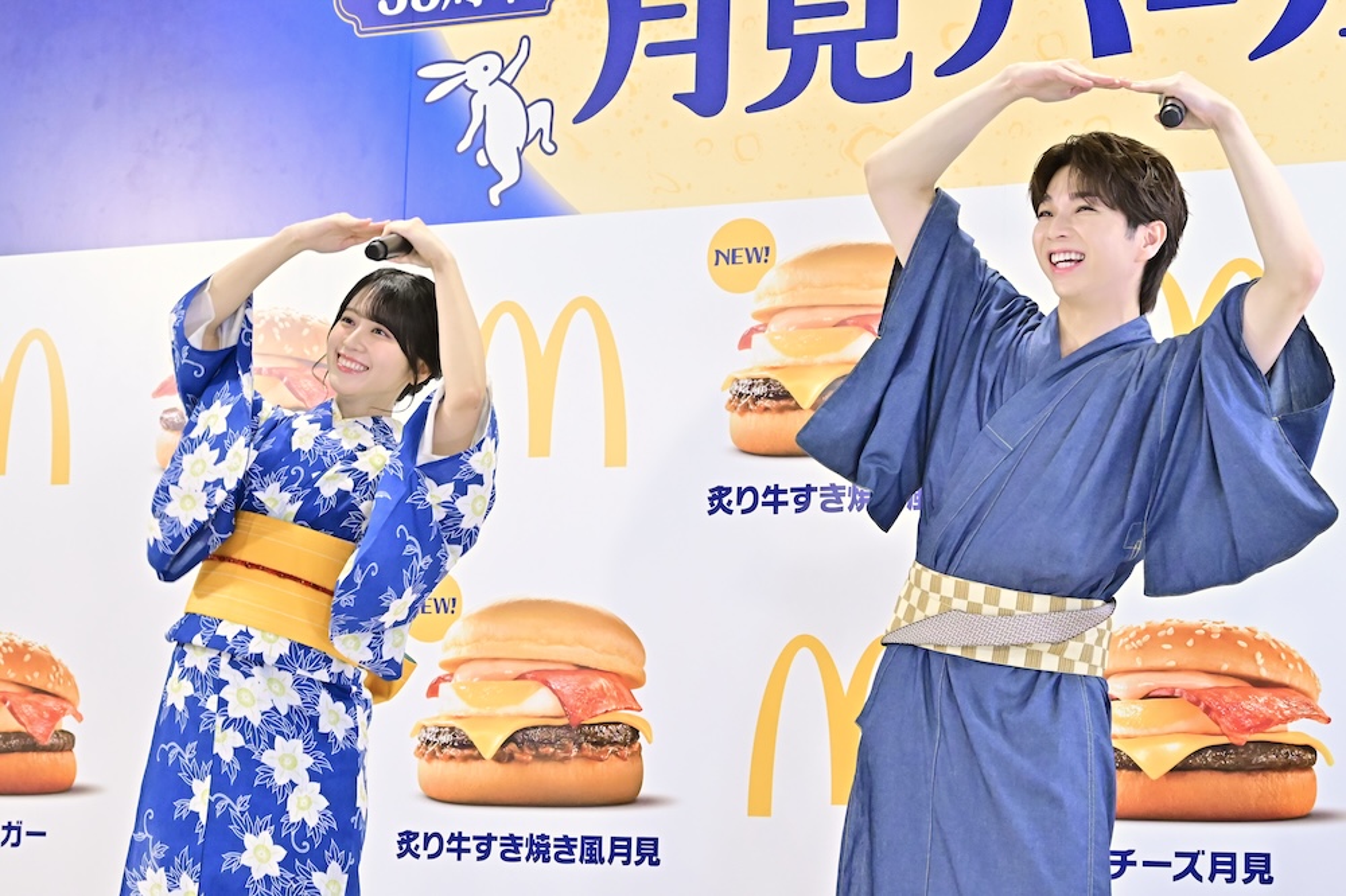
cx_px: 673
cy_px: 448
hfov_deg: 23.9
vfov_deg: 16.1
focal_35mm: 85
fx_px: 3177
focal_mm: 57
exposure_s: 1/200
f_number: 5.6
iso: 4000
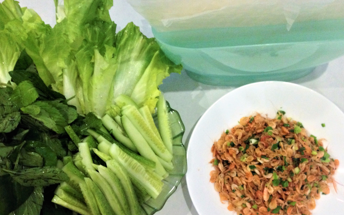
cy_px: 119
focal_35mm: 40
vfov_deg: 32.0
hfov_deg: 49.3
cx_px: 174
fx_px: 375
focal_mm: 4.12
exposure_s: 1/15
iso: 400
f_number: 2.4
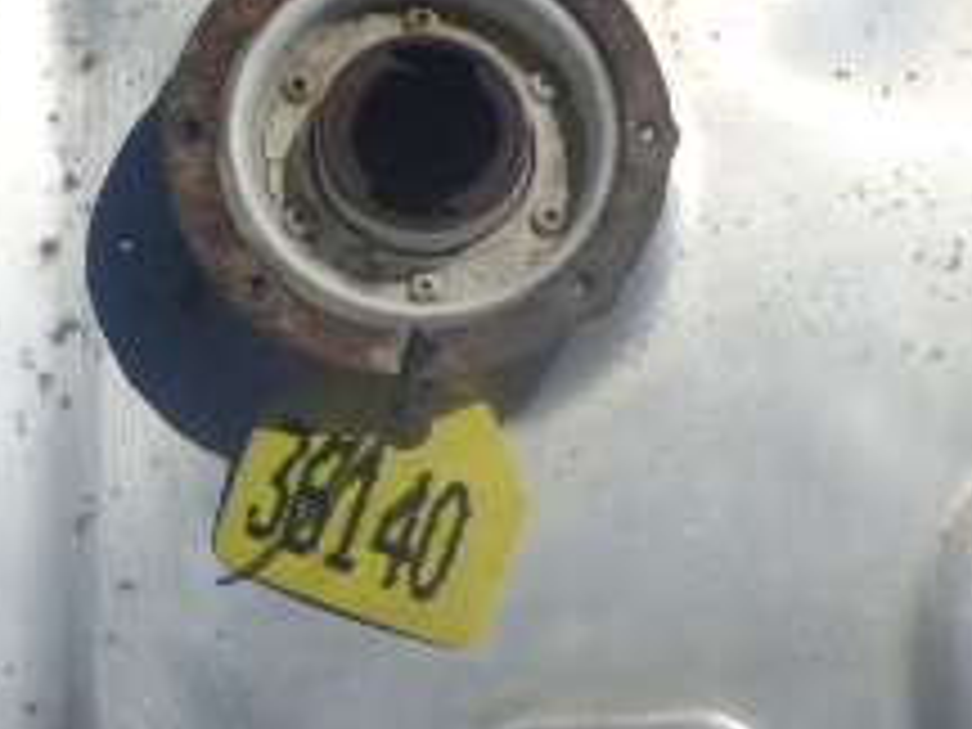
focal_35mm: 83
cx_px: 684
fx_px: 2331
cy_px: 410
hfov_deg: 23.4
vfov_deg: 17.8
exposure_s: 1/500
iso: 125
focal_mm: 5
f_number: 11
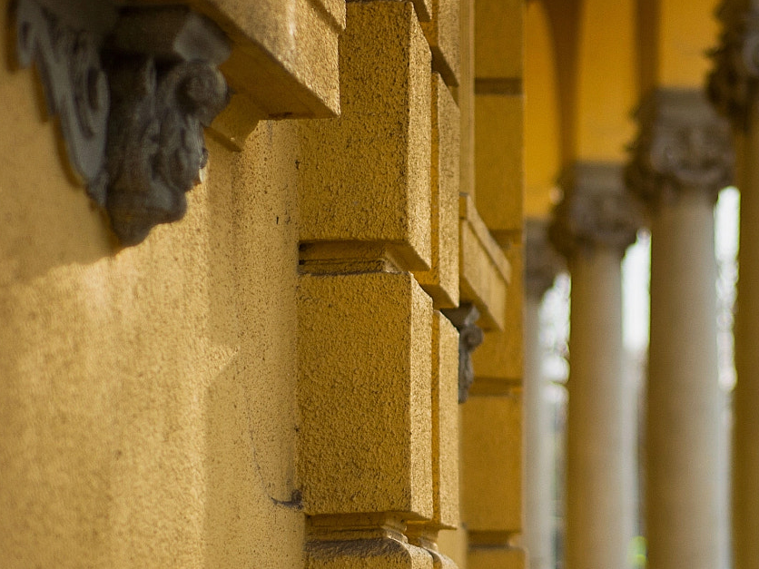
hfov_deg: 14.2
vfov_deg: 10.7
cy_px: 408
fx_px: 3026
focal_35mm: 138
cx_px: 678
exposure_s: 1/1000
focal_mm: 50
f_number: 1.8
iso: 100
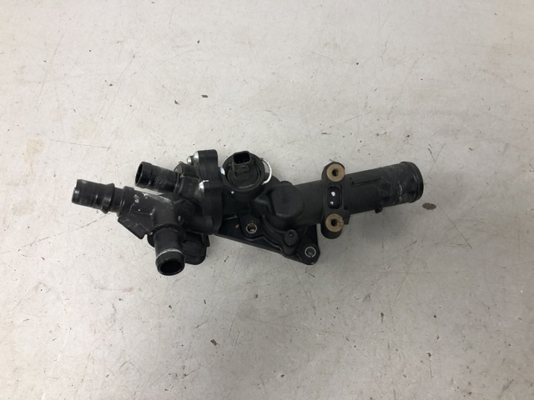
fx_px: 432
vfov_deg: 49.7
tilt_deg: -68.4
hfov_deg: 63.4
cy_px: 200
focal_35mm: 28
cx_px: 267
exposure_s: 1/25
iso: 40
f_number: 1.8
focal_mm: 4
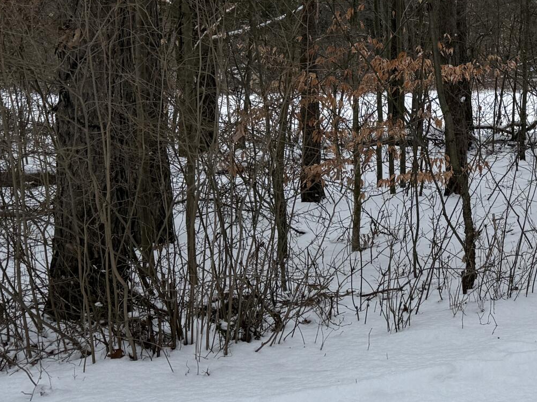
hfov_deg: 24.3
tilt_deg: +1.4
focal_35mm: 72
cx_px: 663
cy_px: 48
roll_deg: -0.2
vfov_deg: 20.1
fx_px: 1117
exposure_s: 1/1949
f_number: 1.78
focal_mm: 6.76
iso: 80
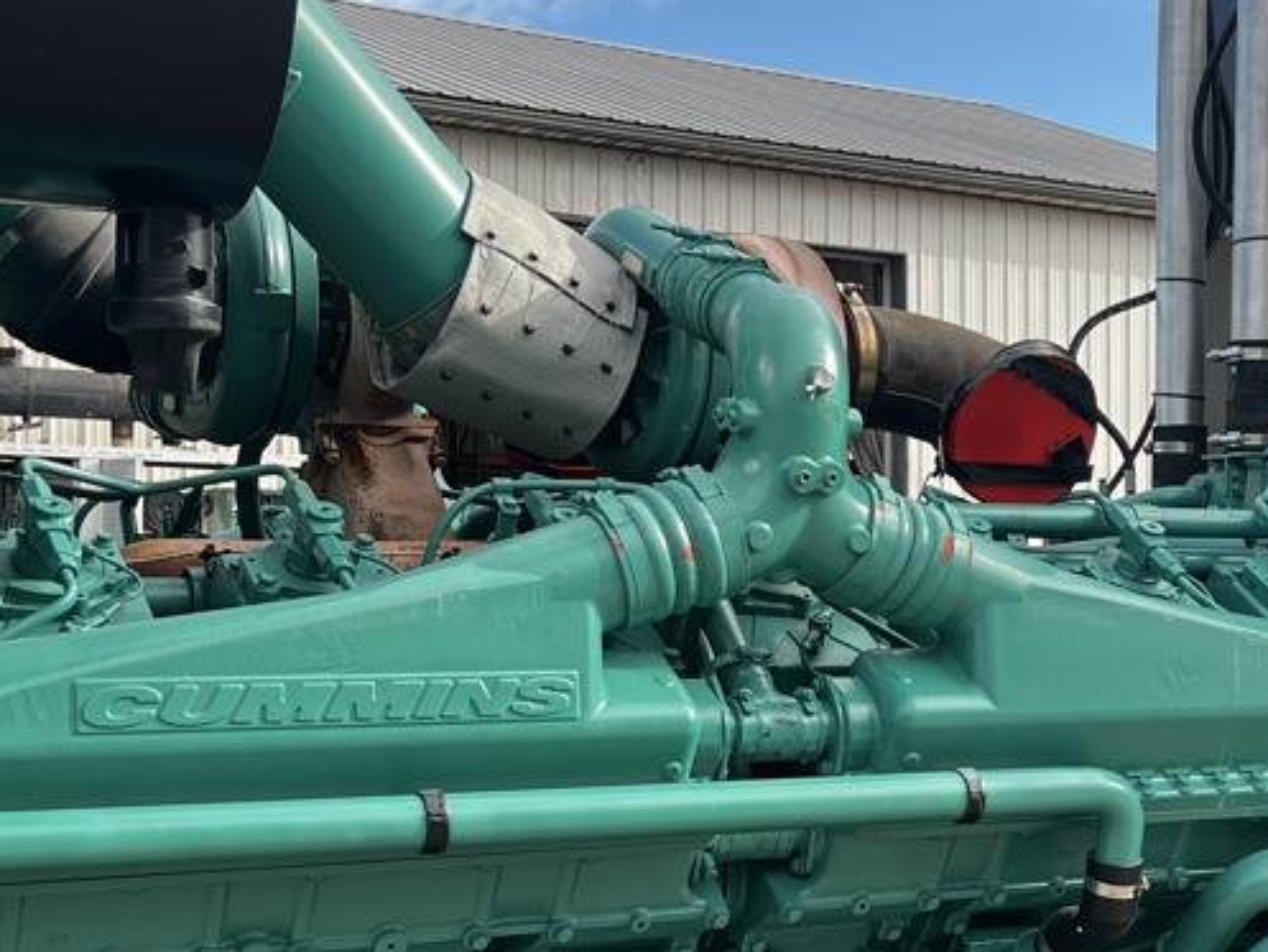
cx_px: 1100
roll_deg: -0.3
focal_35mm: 67
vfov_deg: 21.8
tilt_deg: -0.3
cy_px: 689
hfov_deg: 28.1
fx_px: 2455
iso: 50
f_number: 1.5
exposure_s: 1/894
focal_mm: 5.7
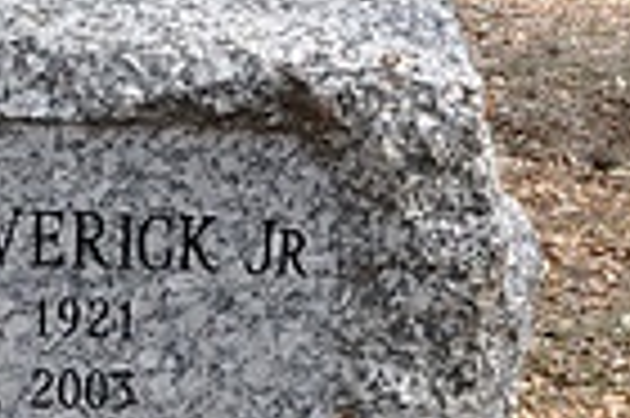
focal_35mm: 161
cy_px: 411
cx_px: 9
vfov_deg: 8.5
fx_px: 2814
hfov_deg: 12.6
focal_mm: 26
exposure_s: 1/125
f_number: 5.6
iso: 250
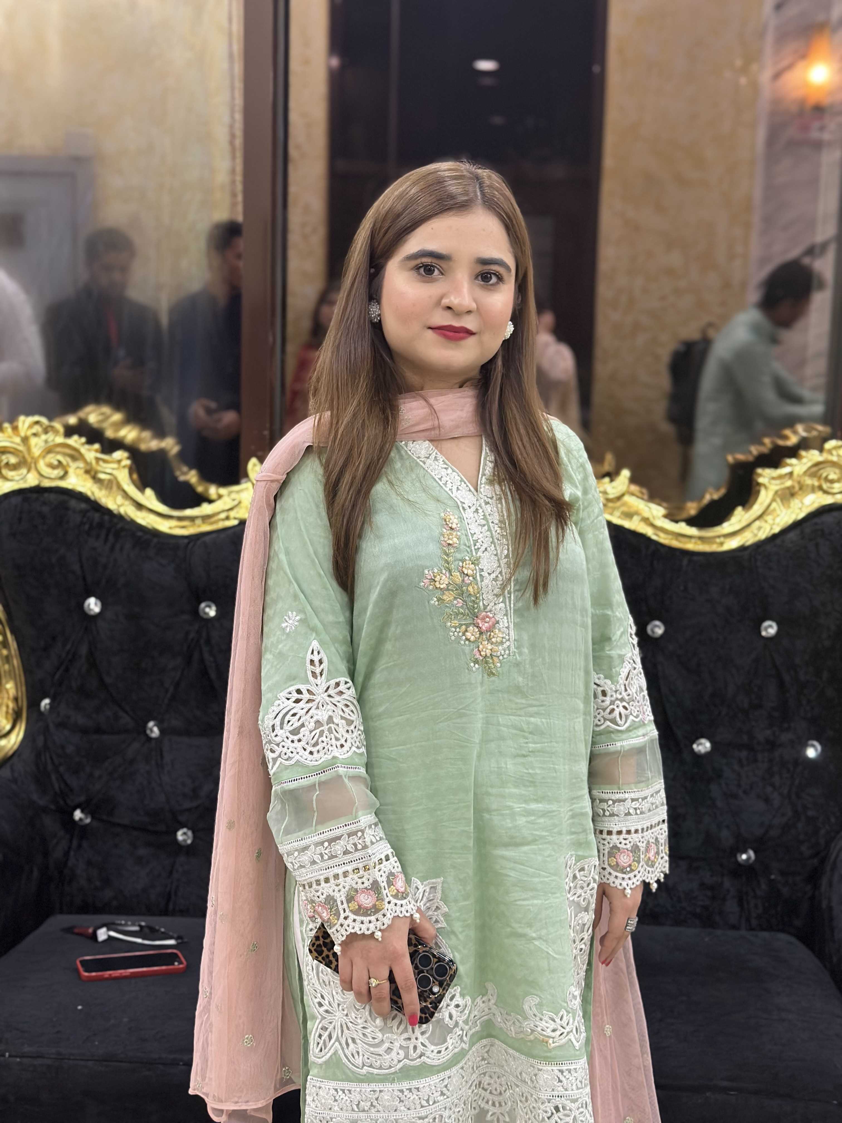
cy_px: 562
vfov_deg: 39.7
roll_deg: -2.1
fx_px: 1557
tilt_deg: -8.1
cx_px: 421
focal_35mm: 48
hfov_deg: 30.3
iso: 250
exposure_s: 1/33
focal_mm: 6.86
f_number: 1.78
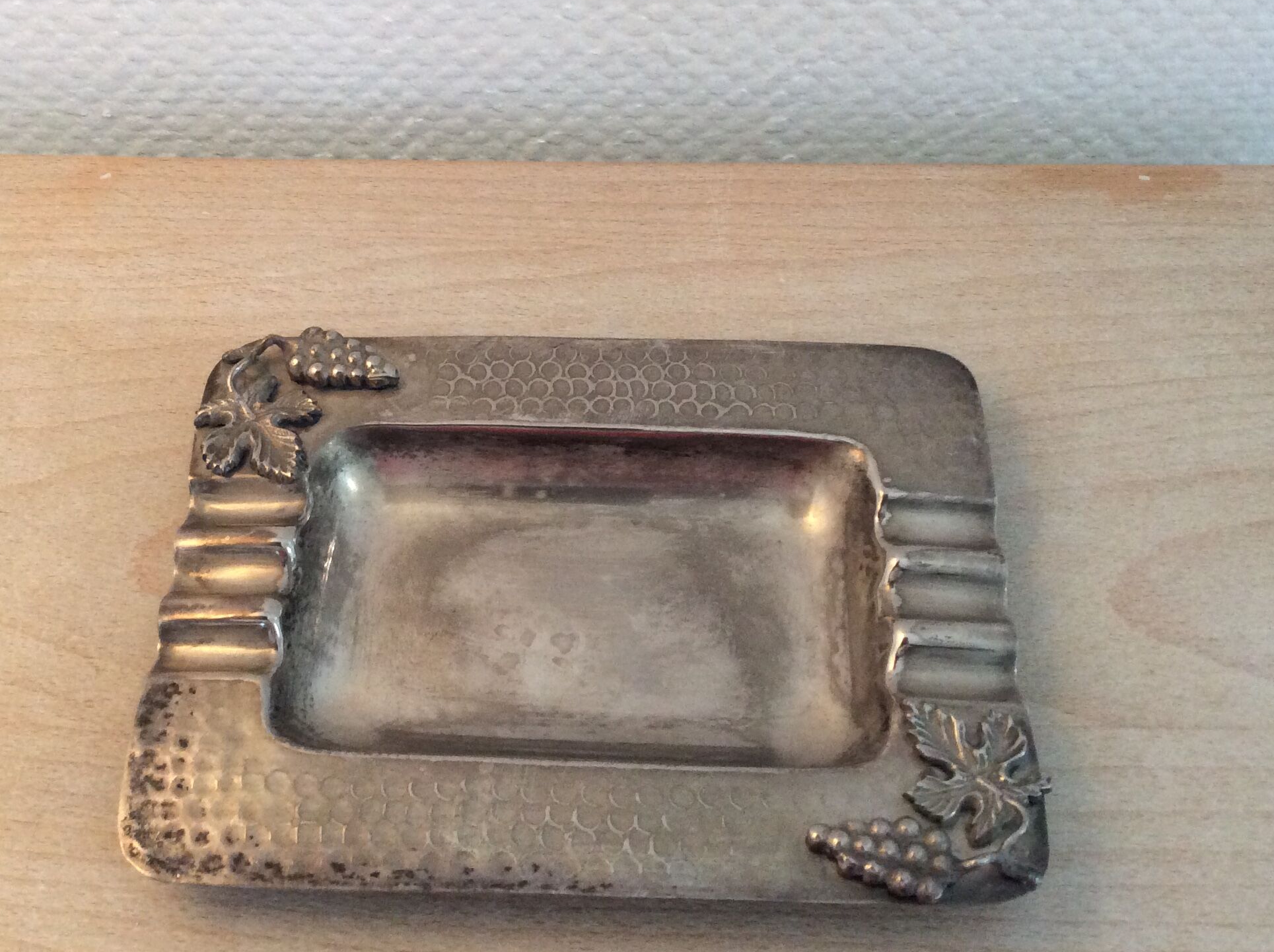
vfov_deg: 33.5
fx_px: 1580
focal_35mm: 43
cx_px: 549
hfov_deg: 43.8
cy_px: 418
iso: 160
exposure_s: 1/25
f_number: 2.4
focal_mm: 3.3
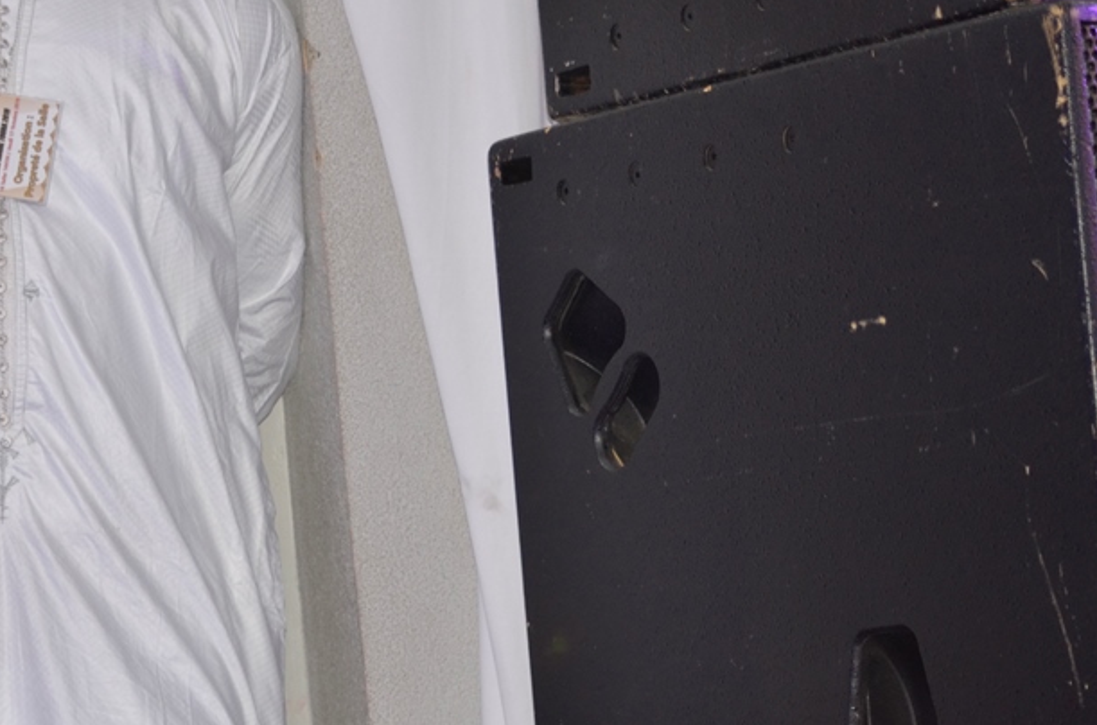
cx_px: 224
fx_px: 5349
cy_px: 188
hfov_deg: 11.7
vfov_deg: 7.7
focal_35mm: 176
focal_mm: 70
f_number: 4
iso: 640
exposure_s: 1/50
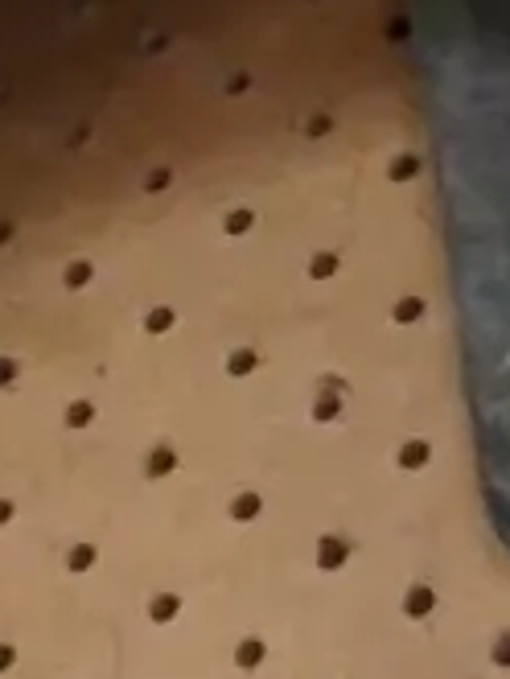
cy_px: 543
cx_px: -753
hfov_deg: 3.0
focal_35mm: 484
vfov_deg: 4.1
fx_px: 9495
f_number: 5.4
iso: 3200
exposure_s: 1/250
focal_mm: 39
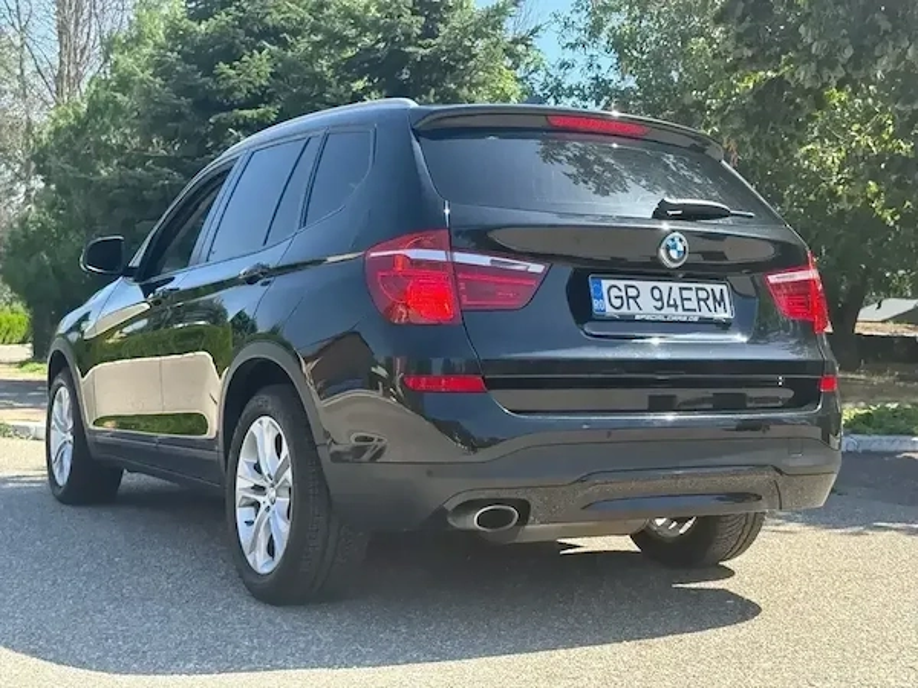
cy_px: 344
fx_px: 1273
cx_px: 459
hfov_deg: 39.7
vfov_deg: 30.3
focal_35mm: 48
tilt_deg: +0.4
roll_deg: -3.3
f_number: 1.78
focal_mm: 6.76
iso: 100
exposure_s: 1/1484
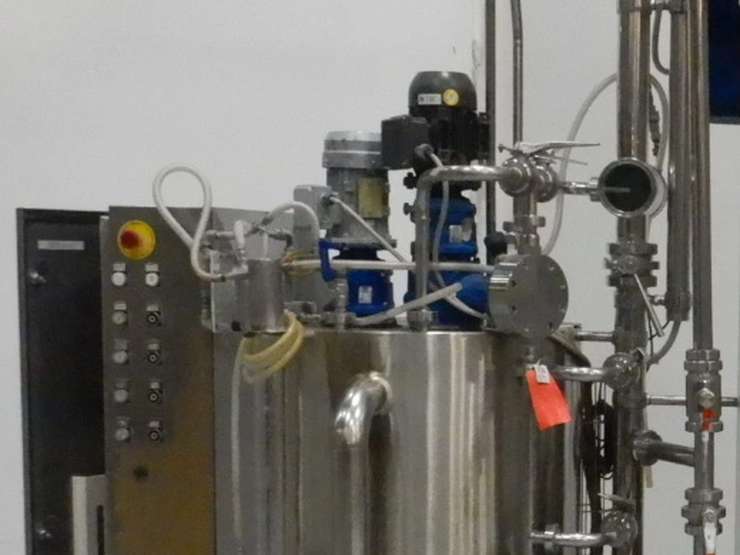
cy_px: 437
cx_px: 754
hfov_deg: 25.0
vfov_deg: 19.7
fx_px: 1582
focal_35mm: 74
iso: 1600
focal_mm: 4.3
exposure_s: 1/200
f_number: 2.8
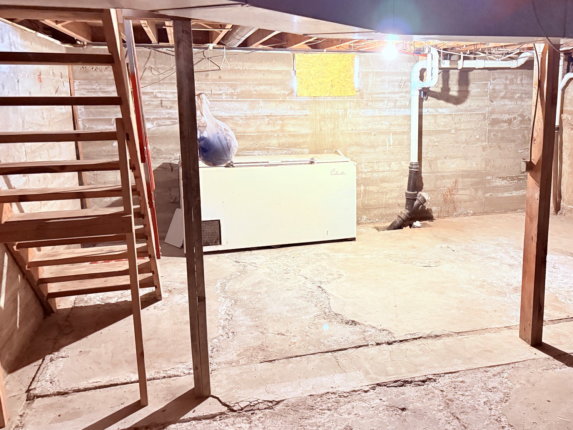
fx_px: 546
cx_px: 362
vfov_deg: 42.8
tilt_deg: -10.1
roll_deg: -0.3
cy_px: 184
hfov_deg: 54.7
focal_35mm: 33
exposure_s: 1/20
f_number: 1.78
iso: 1600
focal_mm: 6.76
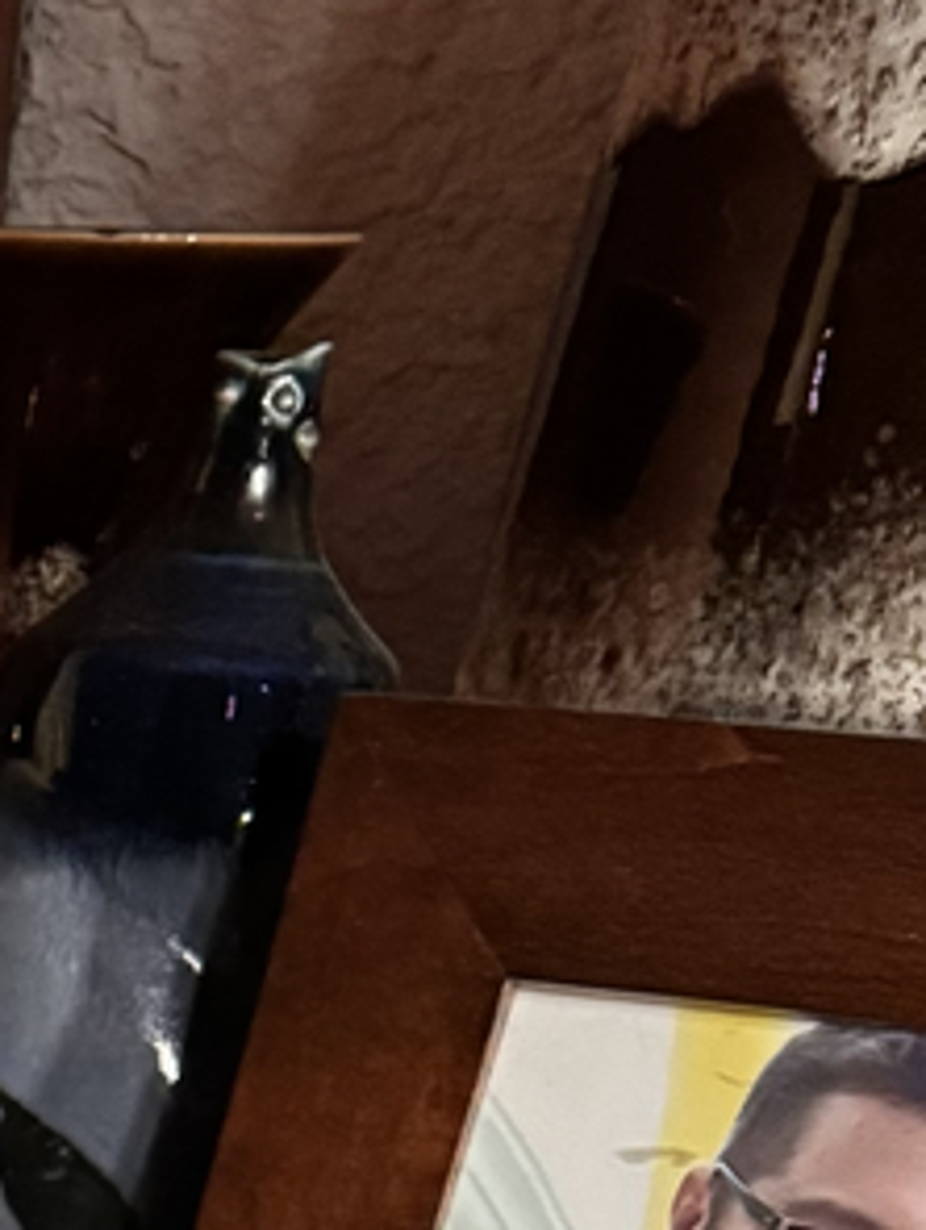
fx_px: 4627
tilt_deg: -30.7
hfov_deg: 9.7
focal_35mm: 130
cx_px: -1514
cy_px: 3056
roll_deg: -2.9
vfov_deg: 11.9
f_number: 1.78
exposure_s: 1/60
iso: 800
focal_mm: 6.76
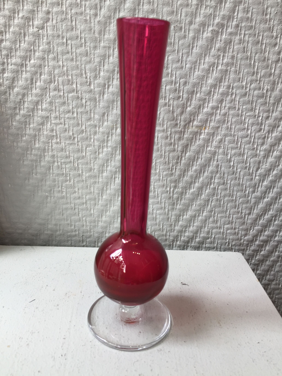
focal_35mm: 29
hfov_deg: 48.2
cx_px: 141
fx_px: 315
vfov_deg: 61.7
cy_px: 188
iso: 32
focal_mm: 4.15
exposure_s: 1/100
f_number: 2.2
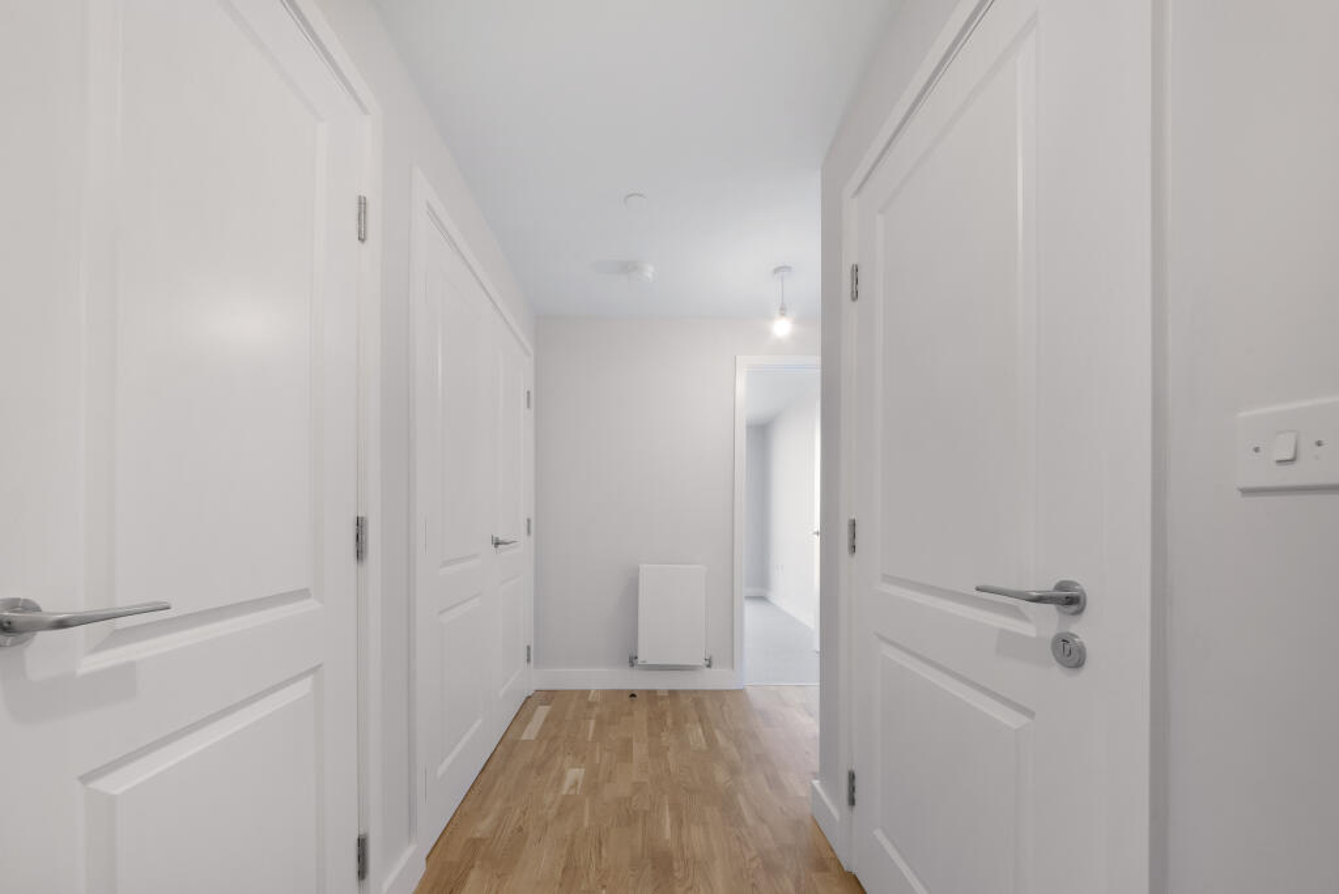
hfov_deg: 112.6
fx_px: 447
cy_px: 447
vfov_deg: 90.1
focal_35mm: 12
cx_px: 670
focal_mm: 12
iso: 250
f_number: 16
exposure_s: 1/2
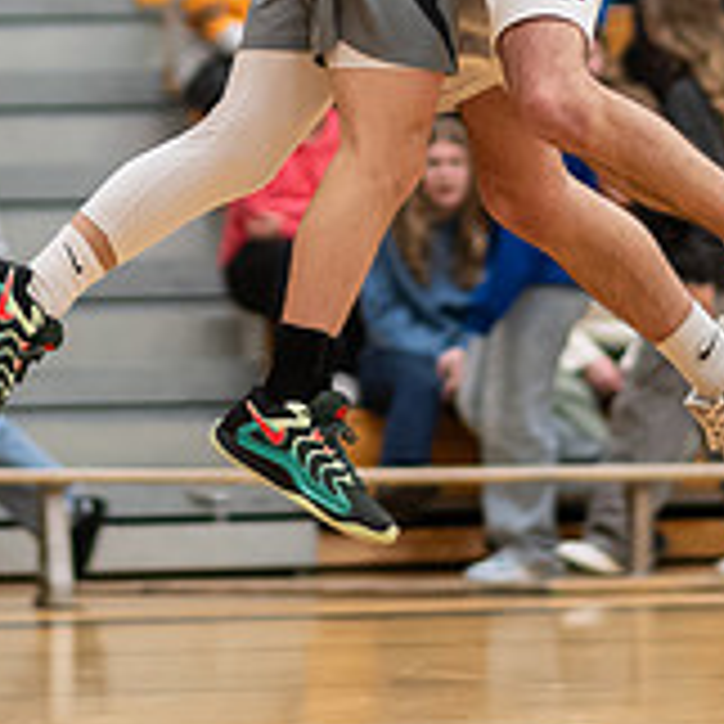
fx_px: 7785
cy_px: -251
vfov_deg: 5.3
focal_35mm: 329
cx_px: 273
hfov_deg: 5.3
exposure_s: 1/1000
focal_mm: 85
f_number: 1.8
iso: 2500
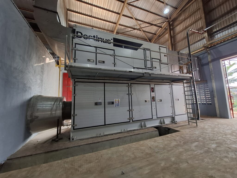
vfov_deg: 89.9
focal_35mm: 13
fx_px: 89
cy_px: 89
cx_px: 118
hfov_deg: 106.2
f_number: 2.2
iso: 125
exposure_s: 1/50
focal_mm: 1.74
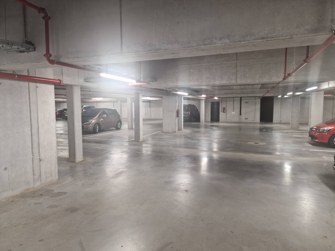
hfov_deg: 73.9
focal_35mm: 23
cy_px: 126
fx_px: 223
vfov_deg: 58.9
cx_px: 168
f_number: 1.8
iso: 320
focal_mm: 6.4
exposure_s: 1/100
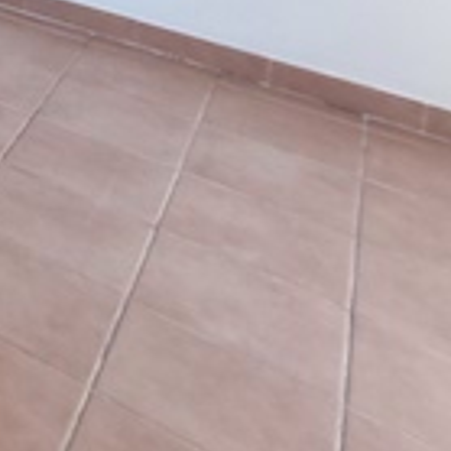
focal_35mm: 53
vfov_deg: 22.2
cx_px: -584
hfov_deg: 16.2
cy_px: -324
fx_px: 781
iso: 50
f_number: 2.2
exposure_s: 1/50
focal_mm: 2.2
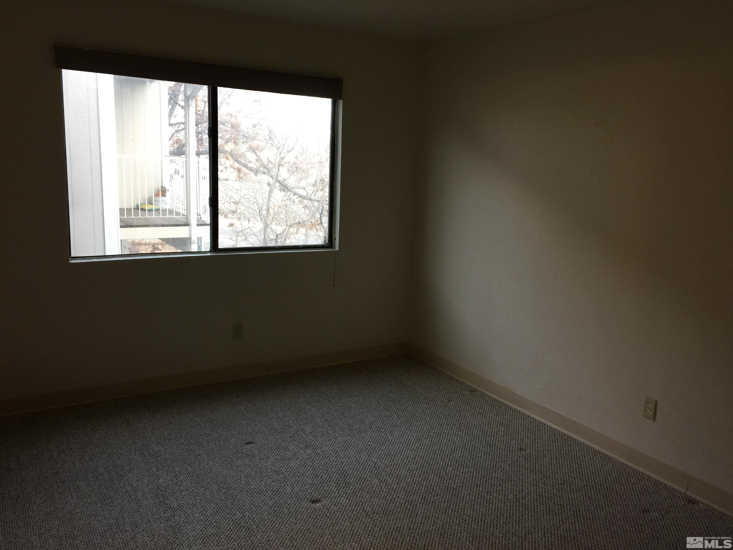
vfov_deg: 48.2
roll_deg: -2.3
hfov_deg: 61.7
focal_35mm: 29
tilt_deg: -10.4
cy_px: 275
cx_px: 366
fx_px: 614
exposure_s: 1/40
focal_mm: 4.15
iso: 32
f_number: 2.2
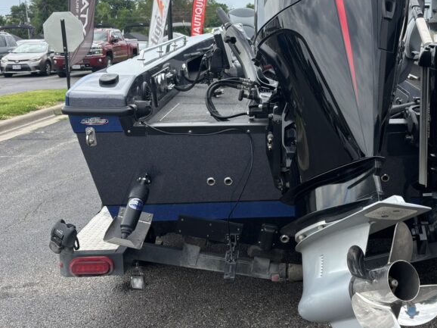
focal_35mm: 48
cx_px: 331
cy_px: 114
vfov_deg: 30.1
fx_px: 606
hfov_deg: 38.6
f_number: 1.6
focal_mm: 5.96
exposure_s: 1/1295
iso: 50
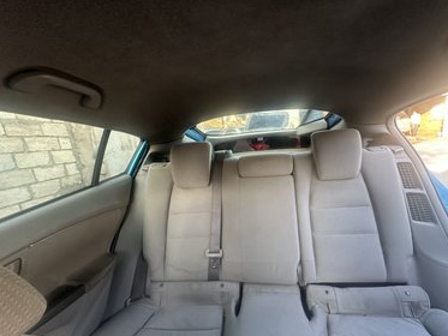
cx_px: 239
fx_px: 194
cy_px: 178
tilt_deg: -12.8
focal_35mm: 15
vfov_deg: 81.7
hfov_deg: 98.0
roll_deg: +5.2
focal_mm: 2.22
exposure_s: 1/99
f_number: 2.2
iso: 160
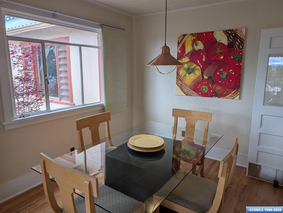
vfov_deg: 56.9
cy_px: 106
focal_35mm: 24
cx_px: 142
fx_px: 196
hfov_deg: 71.5
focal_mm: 6.9
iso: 21
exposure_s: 1/125
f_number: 1.68
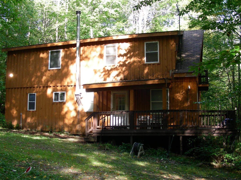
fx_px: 264
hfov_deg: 49.0
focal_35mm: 38
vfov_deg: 37.7
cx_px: 120
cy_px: 90
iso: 50
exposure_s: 1/48.4
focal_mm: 6.3
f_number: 3.5
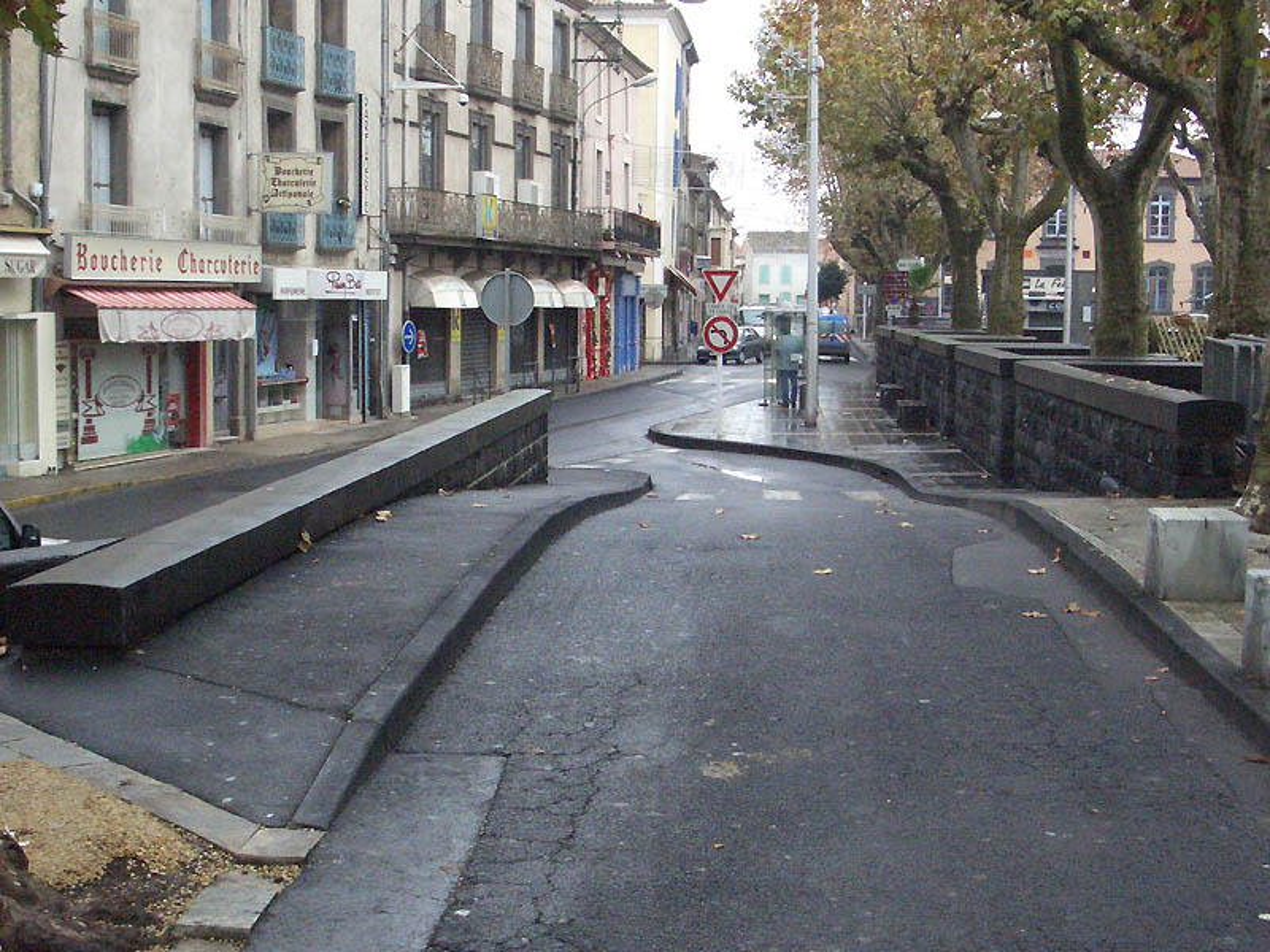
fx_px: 1798
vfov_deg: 29.7
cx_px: 635
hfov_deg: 38.9
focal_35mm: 49
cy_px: 476
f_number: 5
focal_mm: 8.2
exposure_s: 1/400
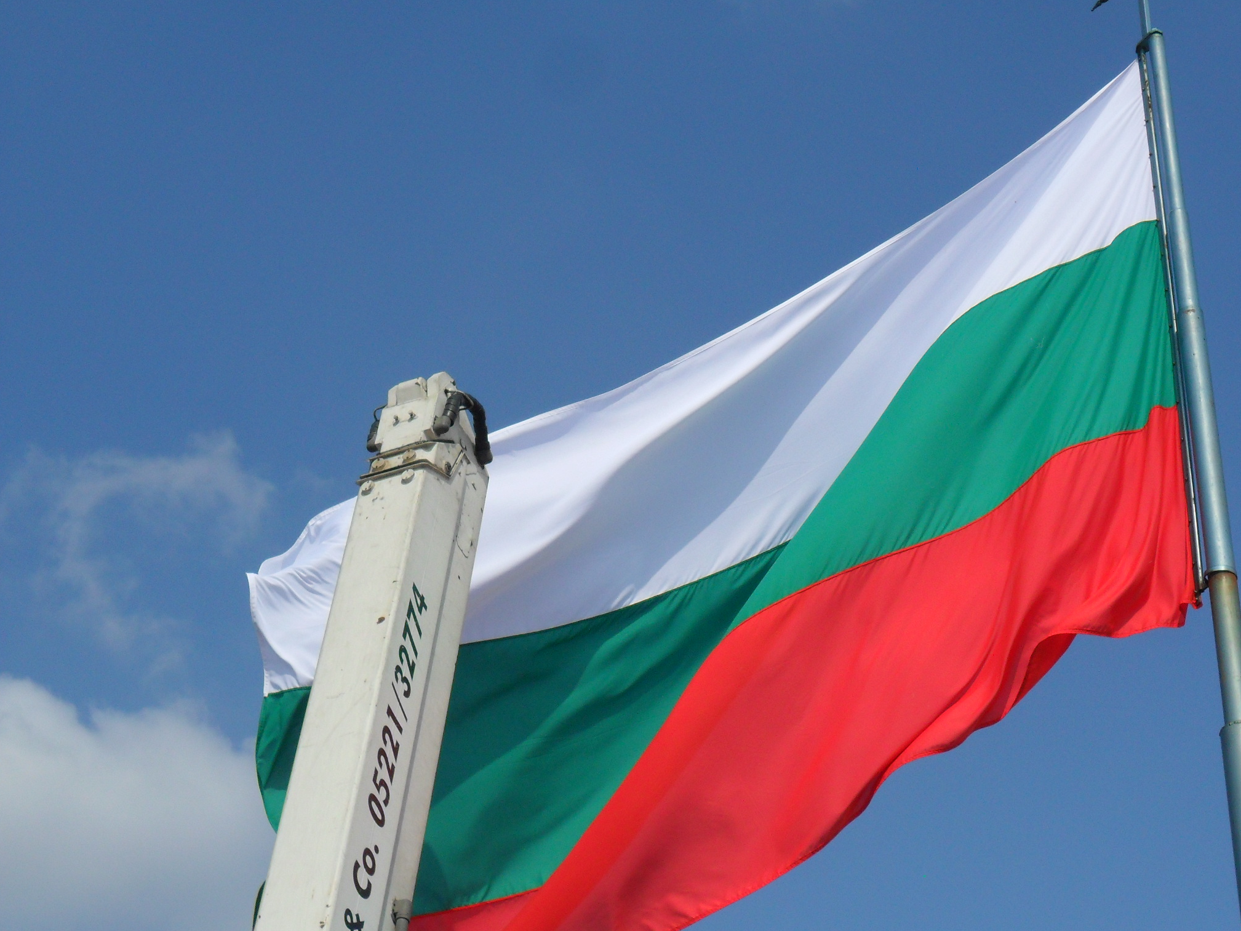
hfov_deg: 29.3
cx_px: 769
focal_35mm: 66
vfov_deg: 22.2
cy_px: 538
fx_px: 2366
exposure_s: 1/1000
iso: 100
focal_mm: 9.3
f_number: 5
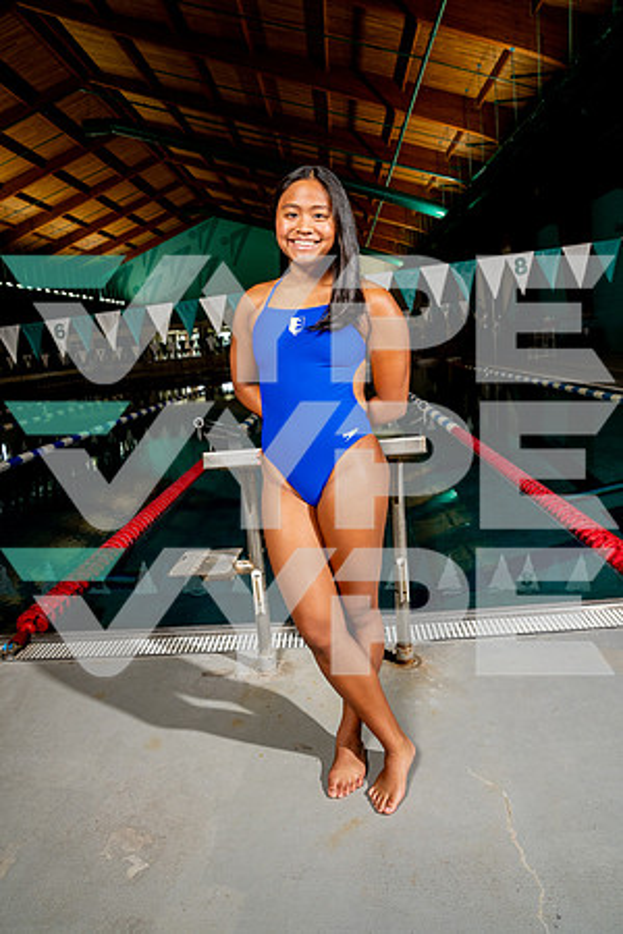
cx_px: 312
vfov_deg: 73.7
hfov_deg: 53.1
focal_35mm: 24
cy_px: 467
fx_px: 623
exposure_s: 1/125
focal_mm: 24
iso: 500
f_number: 7.1
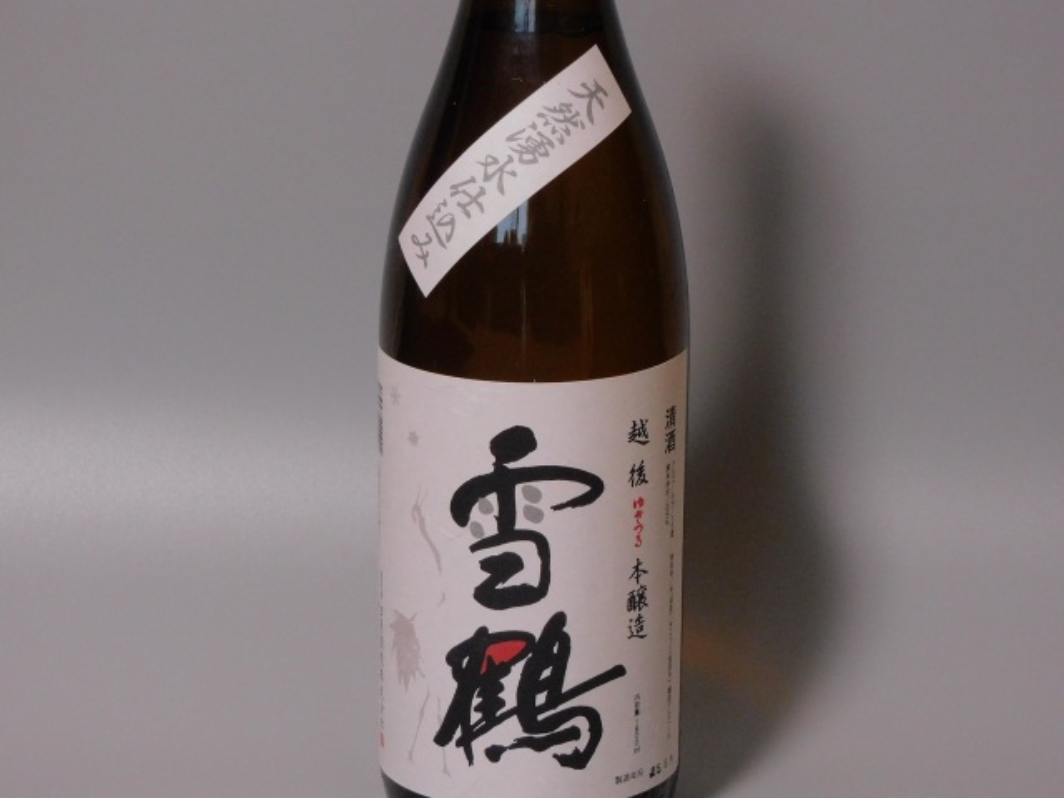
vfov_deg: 11.0
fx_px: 4150
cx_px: 532
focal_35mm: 135
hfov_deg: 14.6
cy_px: 399
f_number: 5
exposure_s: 1/15
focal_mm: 24.2
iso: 640
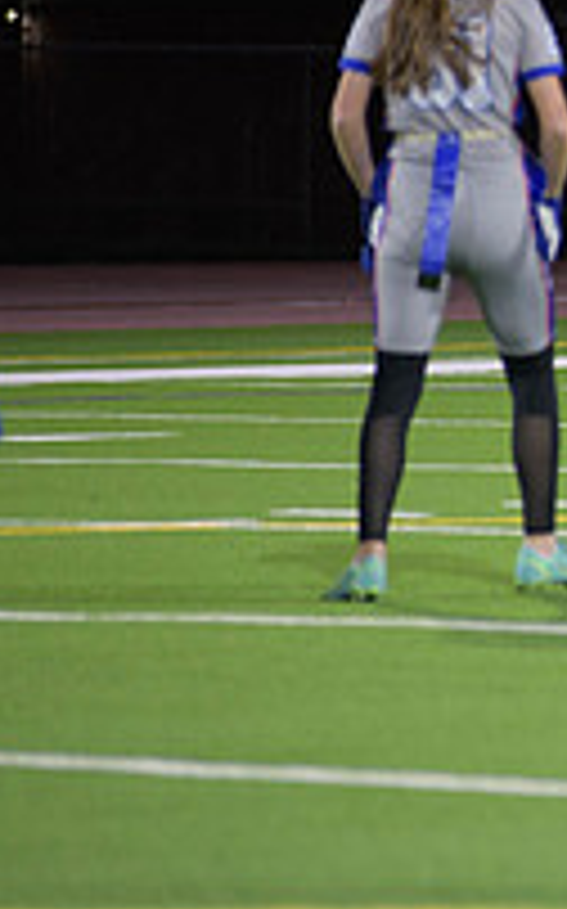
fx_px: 14509
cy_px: 196
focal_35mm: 586
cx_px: 1215
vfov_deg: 3.6
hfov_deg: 2.2
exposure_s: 1/200
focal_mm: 200
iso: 1250
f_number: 2.8
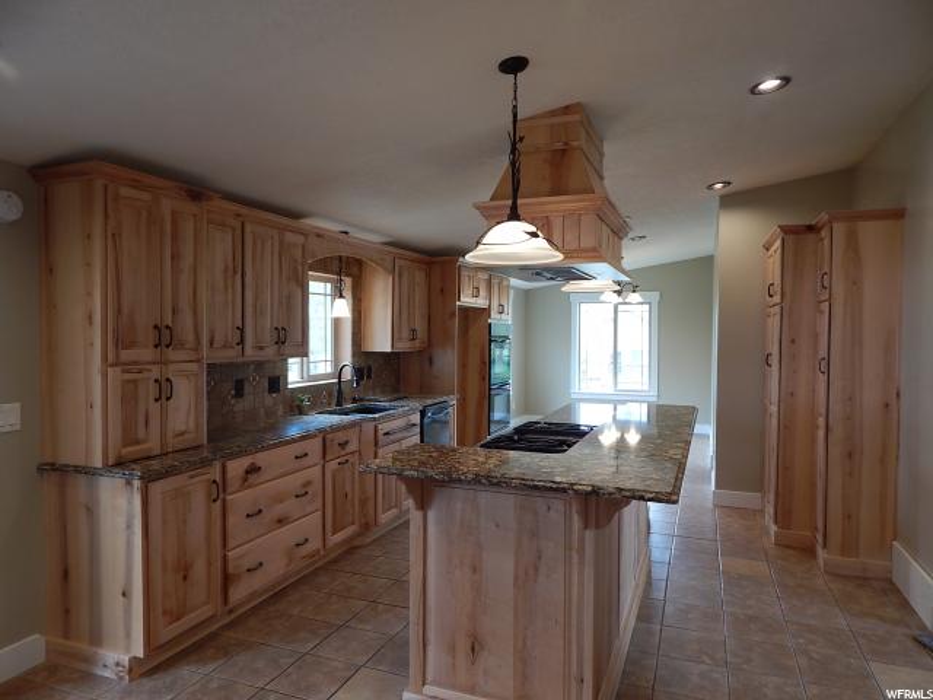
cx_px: 466
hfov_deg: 73.9
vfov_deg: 58.9
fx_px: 620
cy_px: 350
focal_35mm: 23
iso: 125
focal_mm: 4
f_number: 3
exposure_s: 1/40
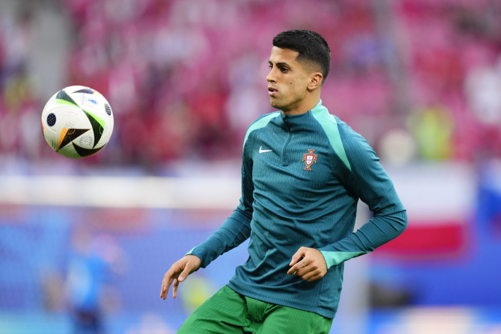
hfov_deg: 5.1
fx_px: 5638
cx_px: 252
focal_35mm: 405
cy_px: 166
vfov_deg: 3.4
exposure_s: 1/1000
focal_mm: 400
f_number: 2.8
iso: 1600
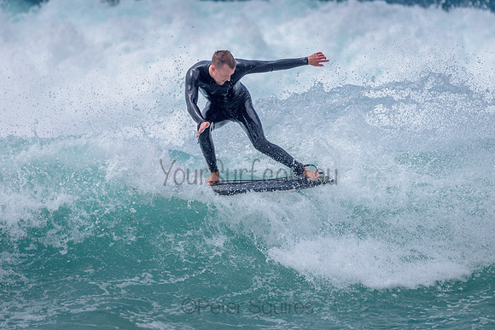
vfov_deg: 2.2
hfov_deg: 3.4
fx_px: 8448
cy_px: 141
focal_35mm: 614
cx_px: 215
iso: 125
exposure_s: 1/2000
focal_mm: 500
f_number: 5.6
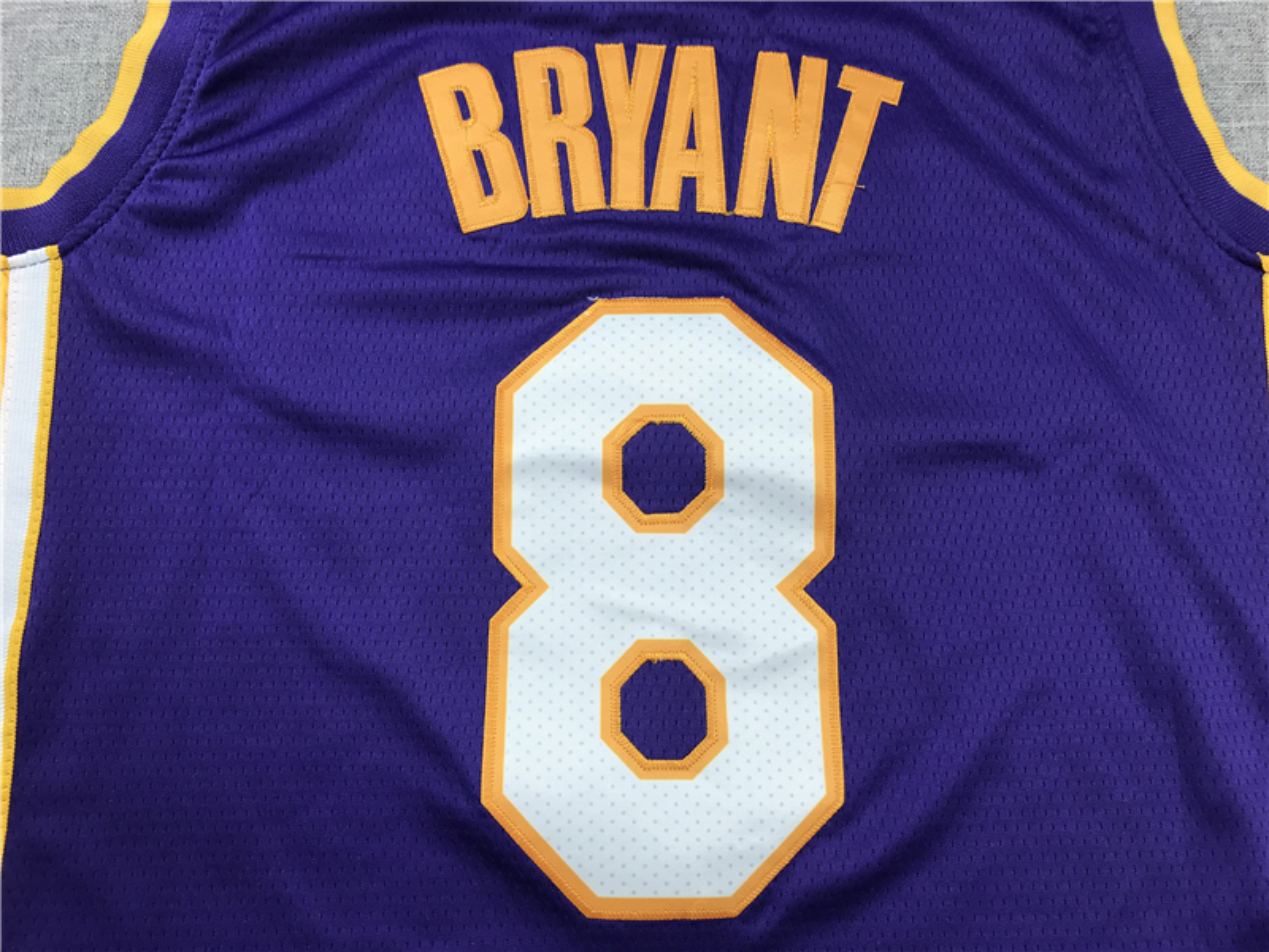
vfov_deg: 49.7
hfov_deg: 63.4
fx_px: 1026
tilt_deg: -78.8
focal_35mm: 28
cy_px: 476
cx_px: 634
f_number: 1.8
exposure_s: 1/50
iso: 25
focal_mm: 3.99
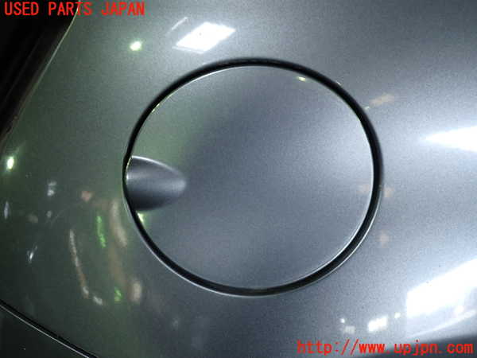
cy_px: 179
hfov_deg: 60.0
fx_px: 413
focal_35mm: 30
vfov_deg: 46.8
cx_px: 238
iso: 200
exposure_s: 1/50
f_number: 2.3
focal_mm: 5.4
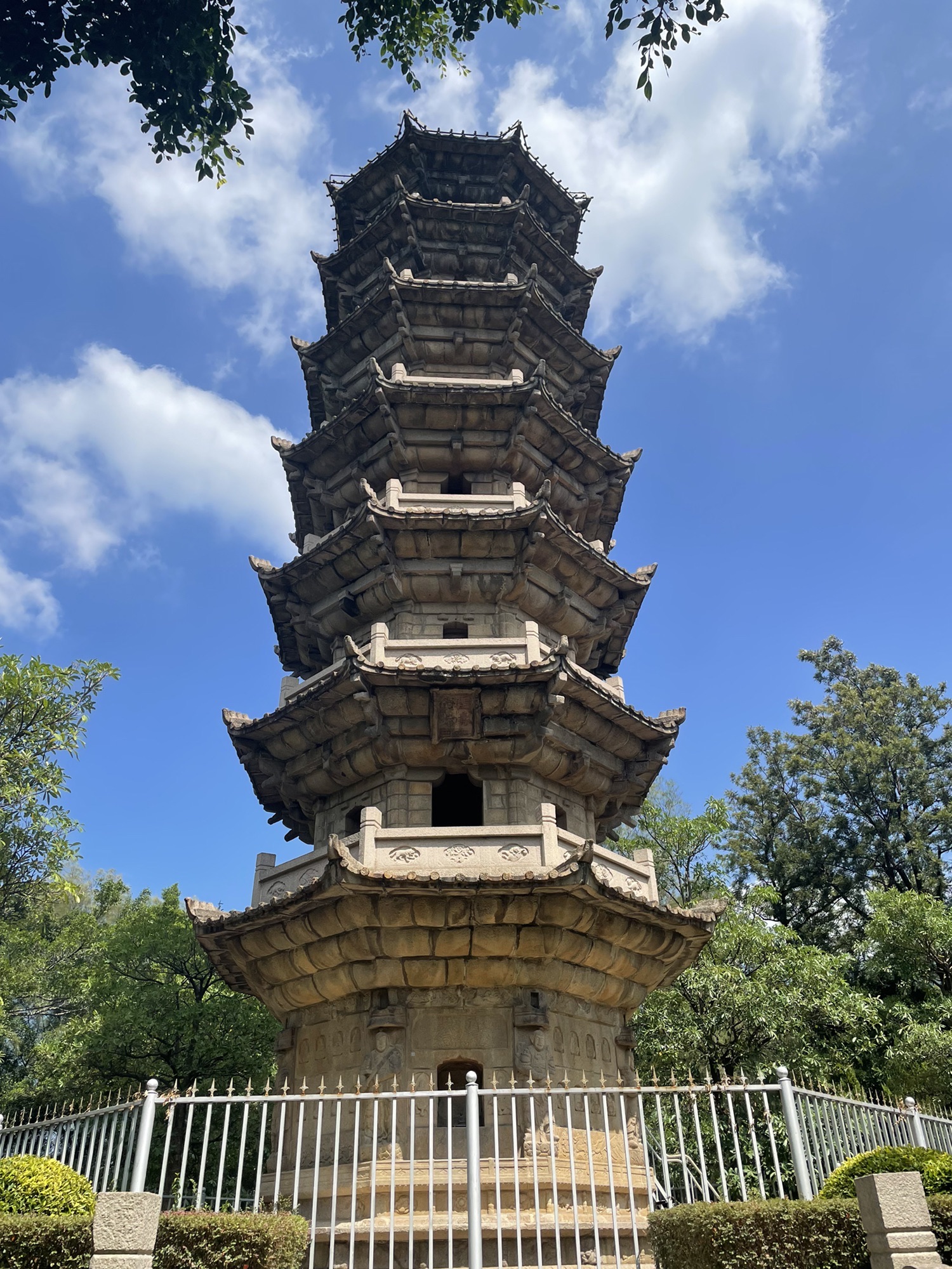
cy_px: 634
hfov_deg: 53.1
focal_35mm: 26
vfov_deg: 67.3
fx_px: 953
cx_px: 476
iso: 32
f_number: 1.6
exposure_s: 1/3300
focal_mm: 4.2
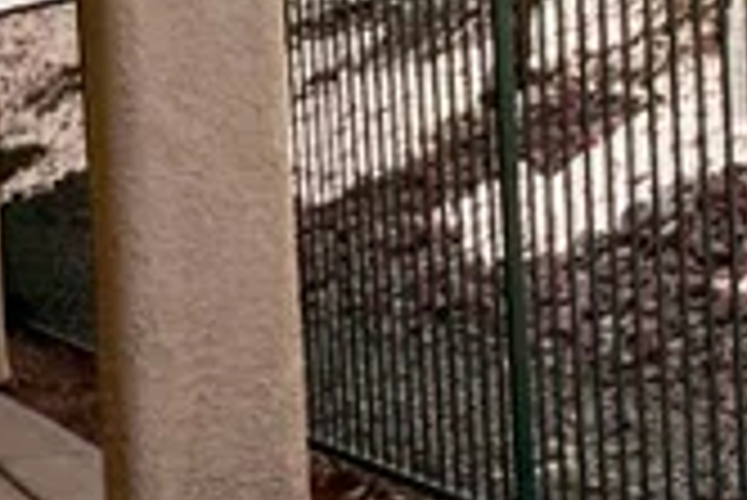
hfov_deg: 13.4
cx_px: 958
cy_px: 209
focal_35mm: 148
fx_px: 3074
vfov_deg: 9.3
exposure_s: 1/200
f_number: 5.6
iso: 100
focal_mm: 16
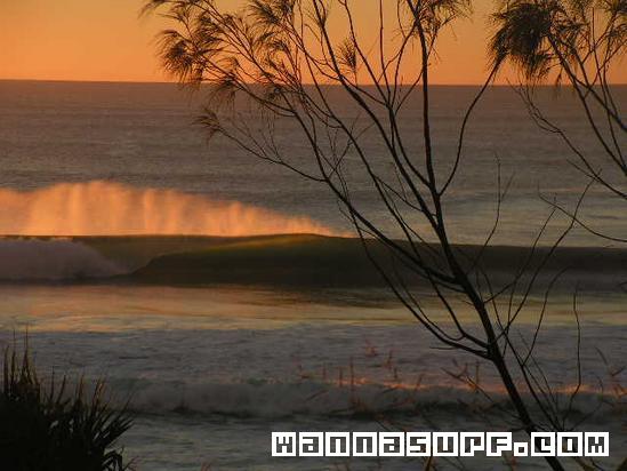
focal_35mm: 166
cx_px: 314
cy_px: 236
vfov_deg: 8.9
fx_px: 3007
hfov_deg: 11.9
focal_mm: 27.8
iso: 64
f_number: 3.4
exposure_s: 1/800
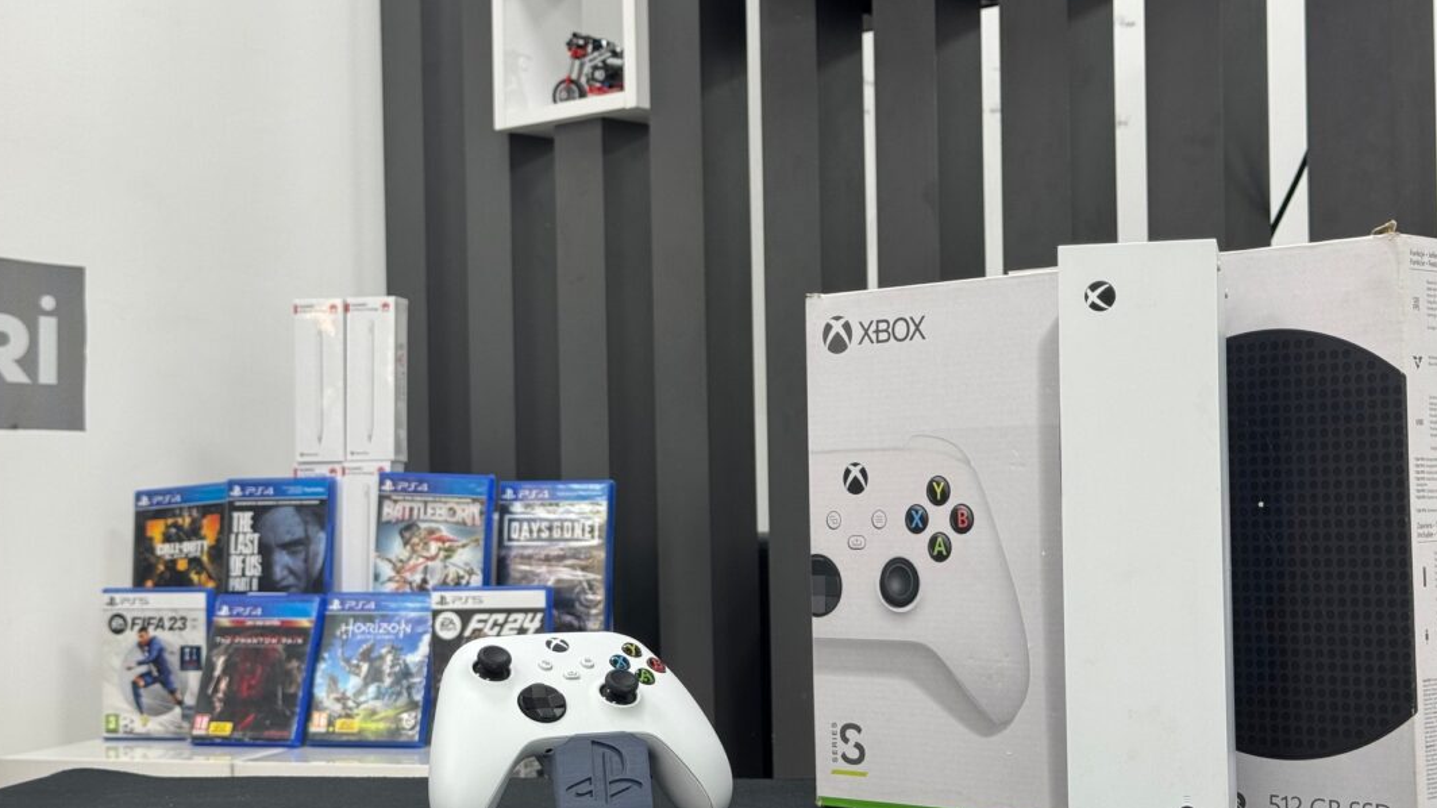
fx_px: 2248
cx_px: 685
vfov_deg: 20.4
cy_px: 431
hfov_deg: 35.4
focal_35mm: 59
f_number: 1.78
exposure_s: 1/50
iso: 64
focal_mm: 6.76
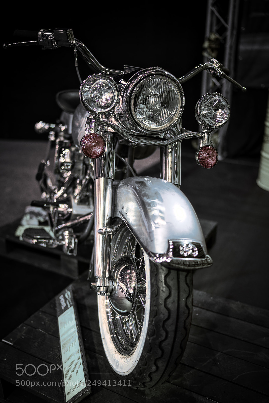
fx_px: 392
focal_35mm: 35
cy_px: 202
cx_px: 134
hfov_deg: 37.9
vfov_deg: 54.4
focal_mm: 35
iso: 320
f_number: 1.4
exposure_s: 1/40
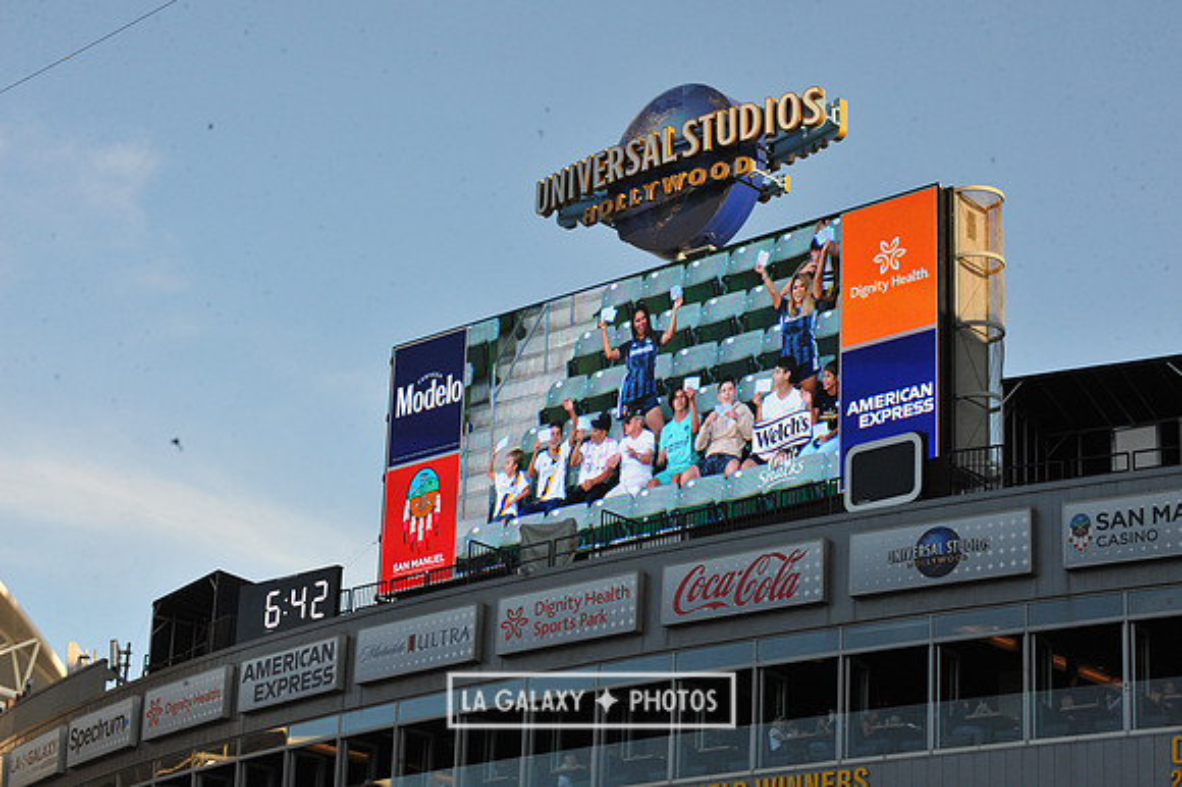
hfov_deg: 23.7
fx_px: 2822
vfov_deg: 15.9
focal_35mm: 86
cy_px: 394
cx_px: 591
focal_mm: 86
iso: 1600
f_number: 14
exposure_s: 1/800
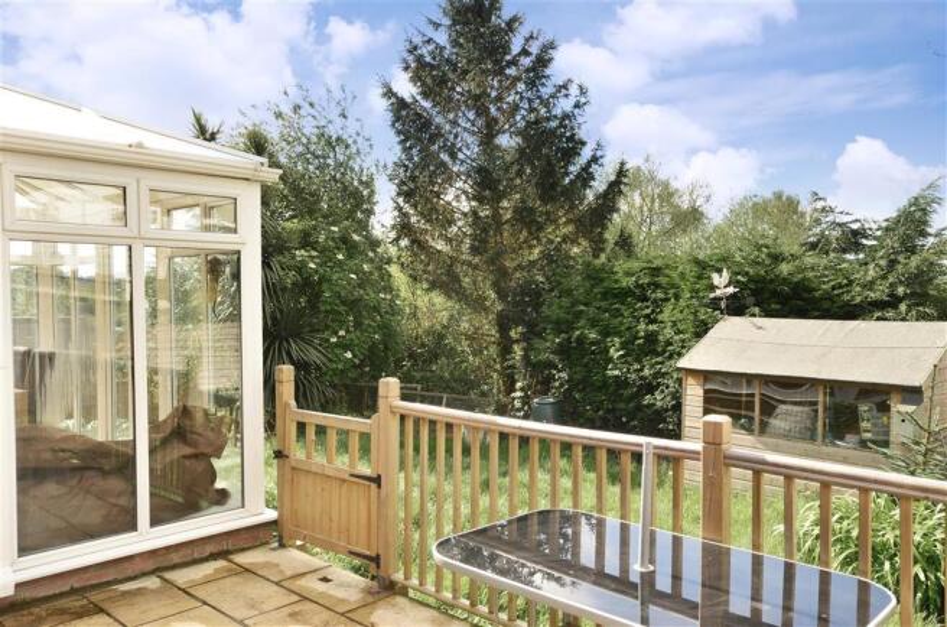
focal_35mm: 30
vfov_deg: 43.4
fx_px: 787
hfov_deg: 62.0
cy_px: 314
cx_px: 474
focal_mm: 20
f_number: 14
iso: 200
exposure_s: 1/30
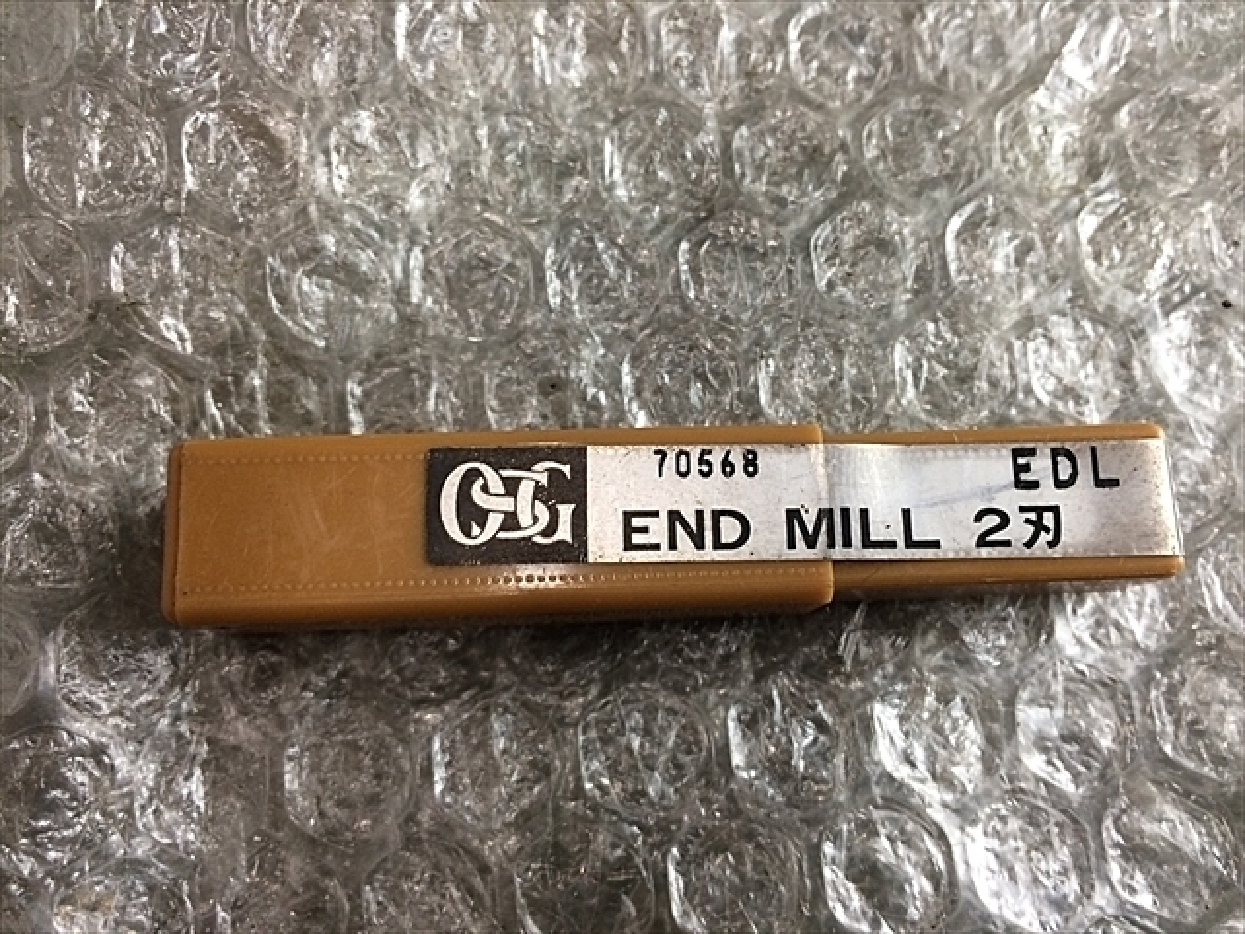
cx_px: 622
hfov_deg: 61.7
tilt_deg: -80.1
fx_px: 1043
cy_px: 467
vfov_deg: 48.2
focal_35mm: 29
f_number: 2.2
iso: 80
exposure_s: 1/30
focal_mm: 4.15
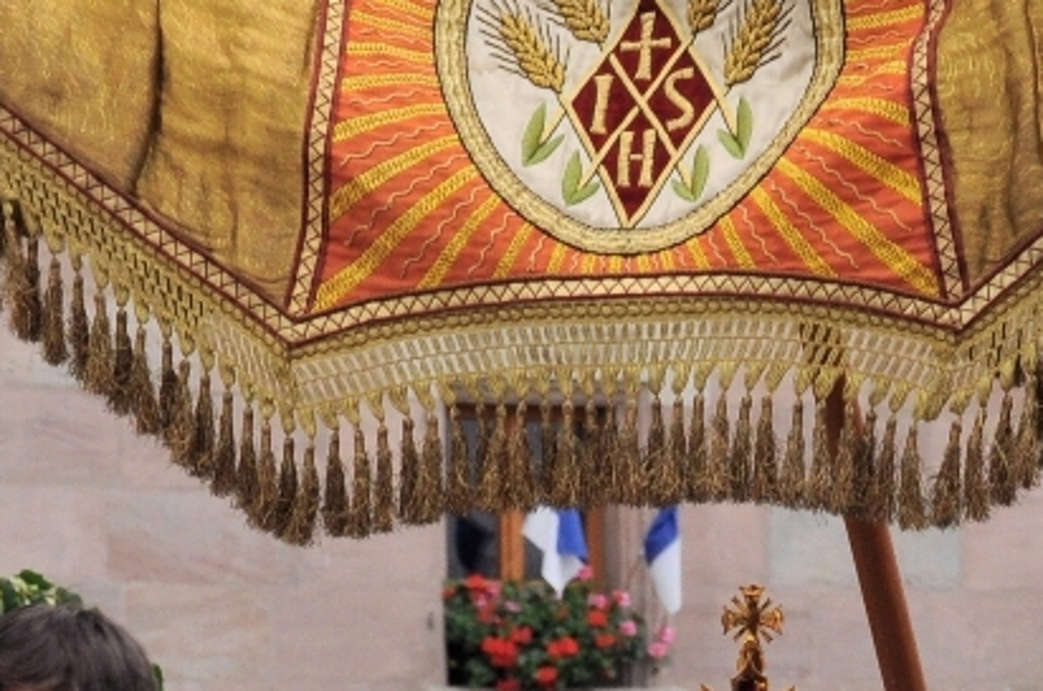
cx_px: 820
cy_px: 1295
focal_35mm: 270
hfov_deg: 7.6
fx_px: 7807
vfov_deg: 5.0
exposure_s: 1/200
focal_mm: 48
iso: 400
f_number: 8
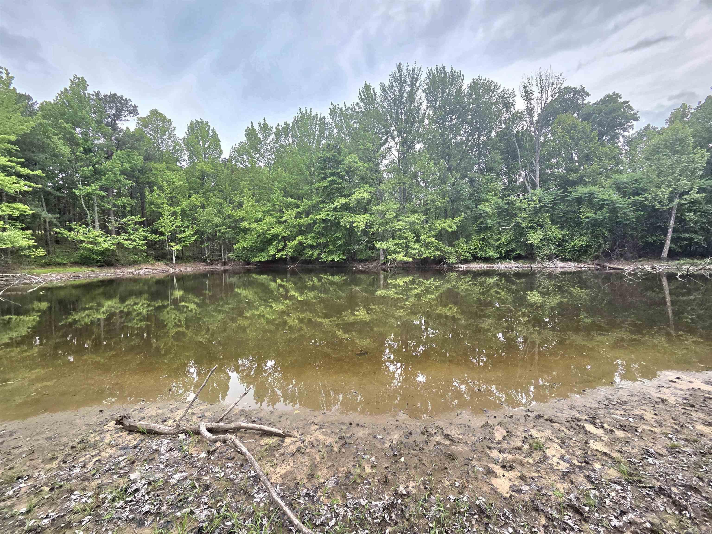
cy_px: 267
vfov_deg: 89.9
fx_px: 267
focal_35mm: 13
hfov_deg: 106.2
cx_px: 356
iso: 50
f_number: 2.2
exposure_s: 1/1000
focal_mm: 2.2
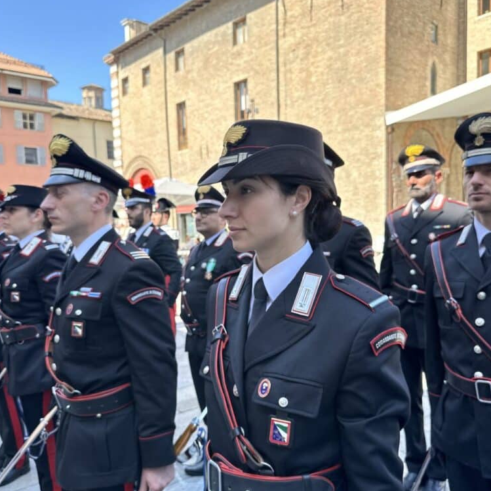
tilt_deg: -5.2
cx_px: 244
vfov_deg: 55.5
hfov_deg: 55.6
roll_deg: +0.4
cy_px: 267
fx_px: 465
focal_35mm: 29
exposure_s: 1/816
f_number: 1.78
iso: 80
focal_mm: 6.86
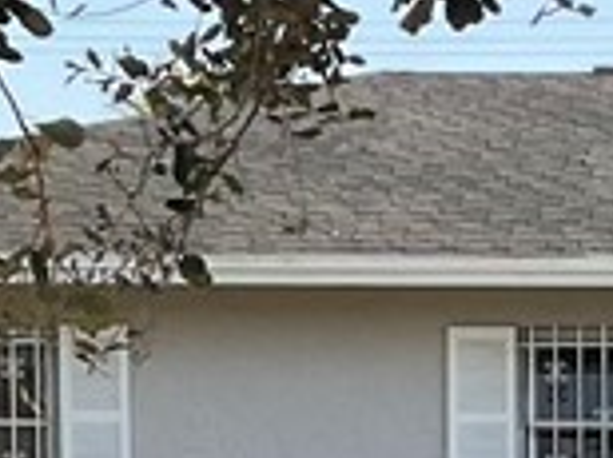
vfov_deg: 7.6
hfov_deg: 10.1
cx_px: 756
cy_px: 657
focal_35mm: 193
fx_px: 3412
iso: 16
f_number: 1.8
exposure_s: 1/428
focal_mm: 3
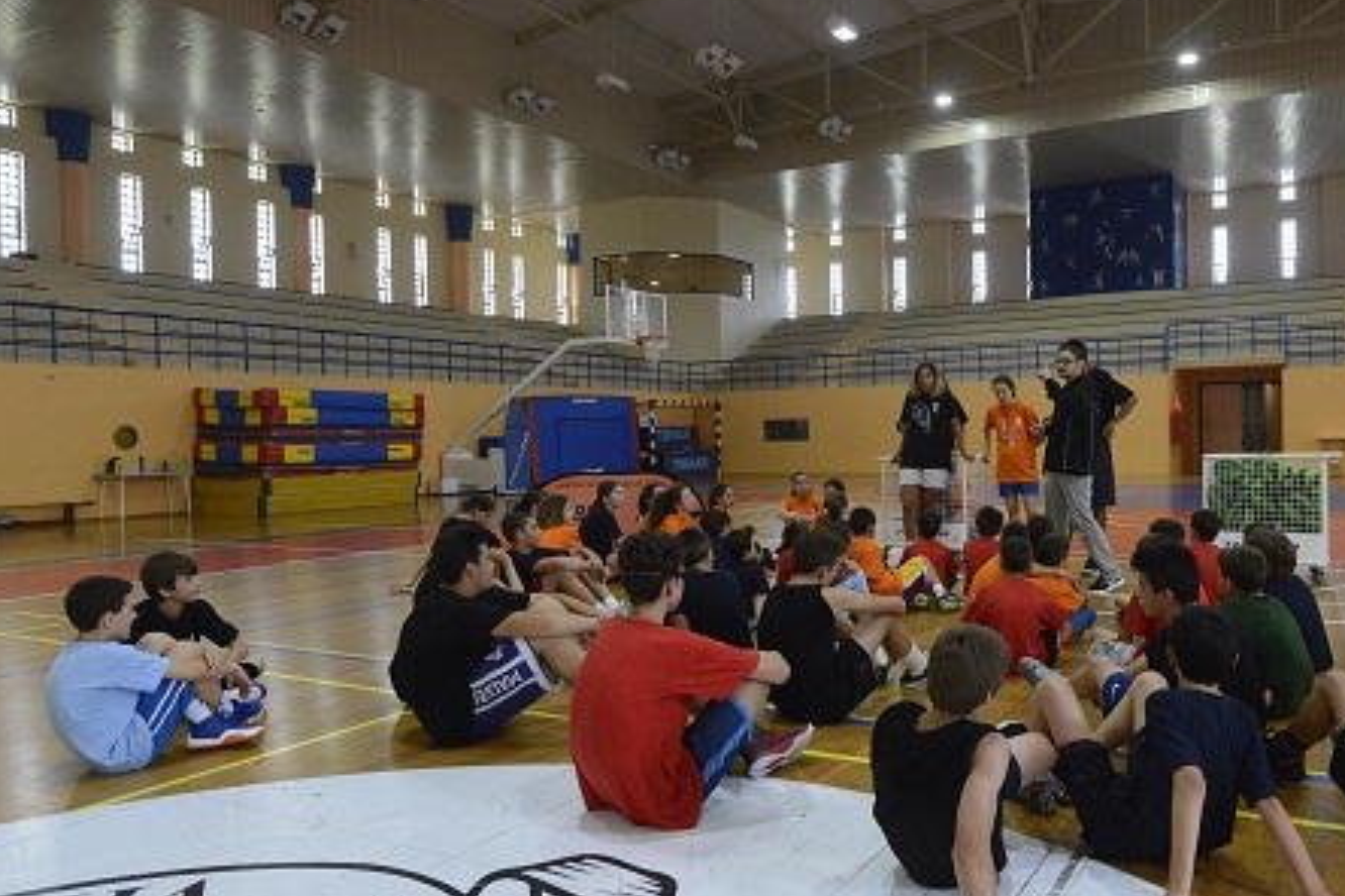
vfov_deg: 47.9
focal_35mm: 27
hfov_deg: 66.4
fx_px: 1009
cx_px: 842
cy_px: 460
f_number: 5
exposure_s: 1/400
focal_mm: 20
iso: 6400
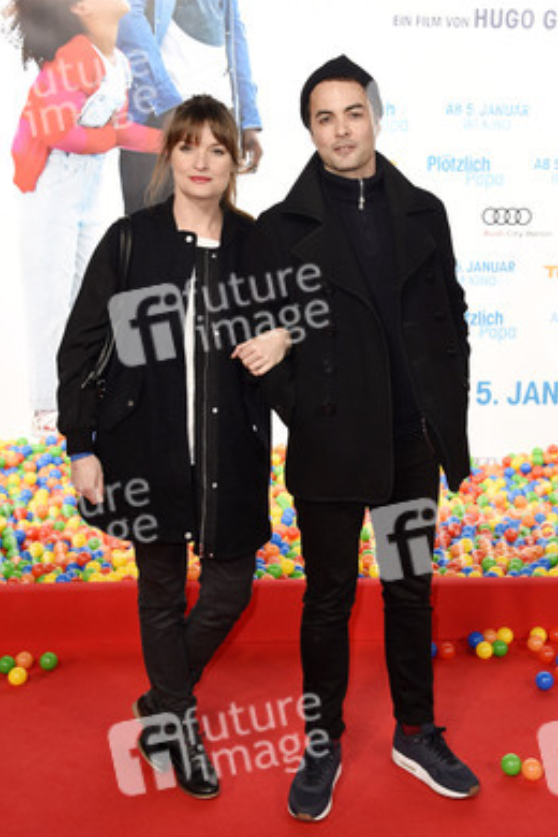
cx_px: 281
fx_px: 953
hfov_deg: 32.6
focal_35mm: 41
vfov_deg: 47.4
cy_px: 423
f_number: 5.6
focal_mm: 40
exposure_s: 1/200
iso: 500
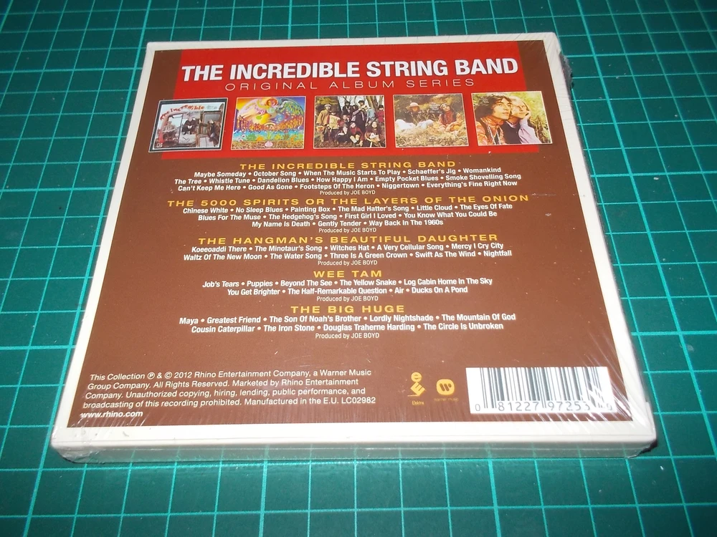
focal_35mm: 29
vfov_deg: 48.2
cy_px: 268
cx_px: 358
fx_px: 601
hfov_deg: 61.7
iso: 200
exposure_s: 1/30
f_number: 3.3
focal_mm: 4.1
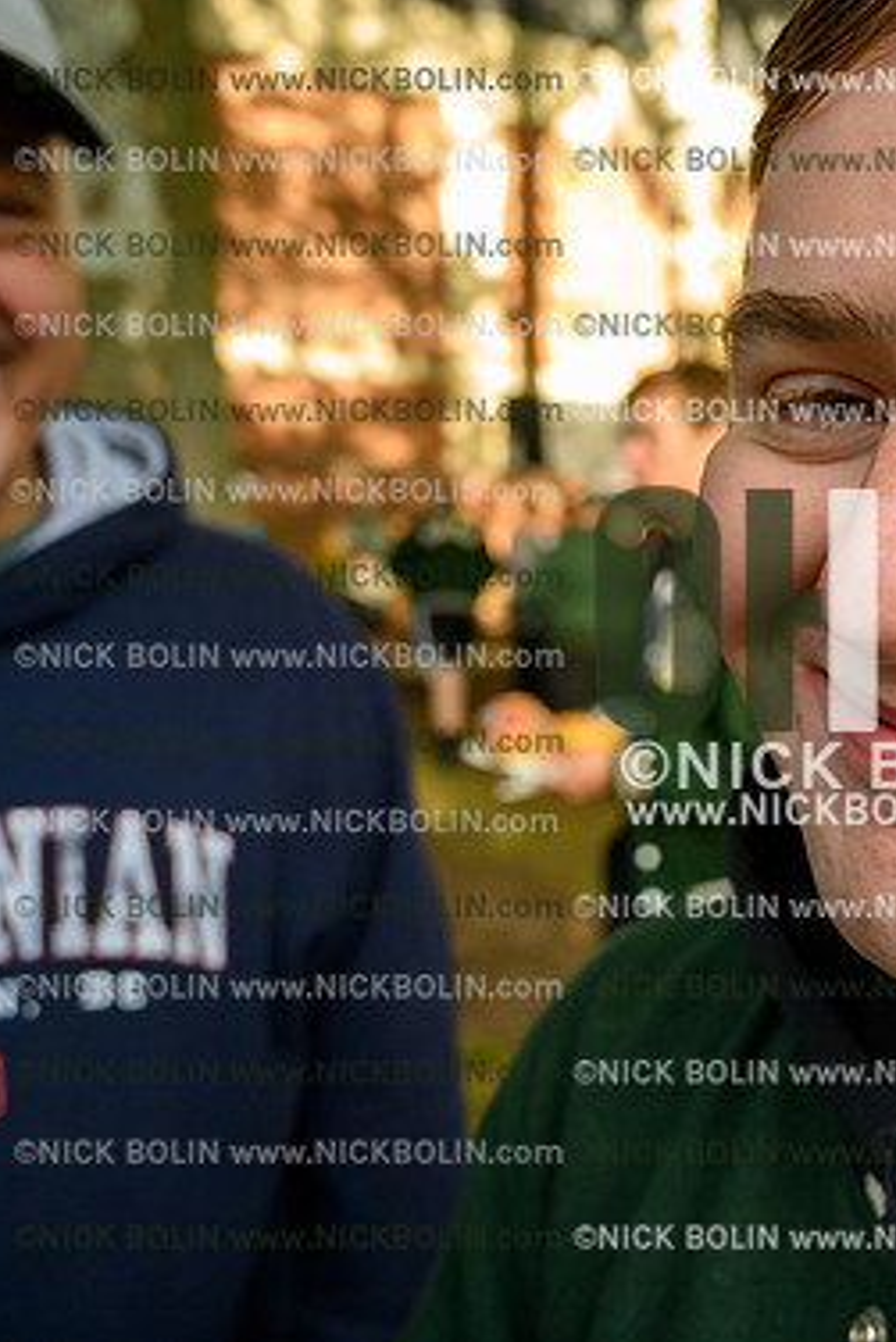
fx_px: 1380
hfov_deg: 33.6
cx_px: 846
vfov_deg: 51.9
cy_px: 657
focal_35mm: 37
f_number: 5
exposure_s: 1/1250
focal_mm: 24
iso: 2500
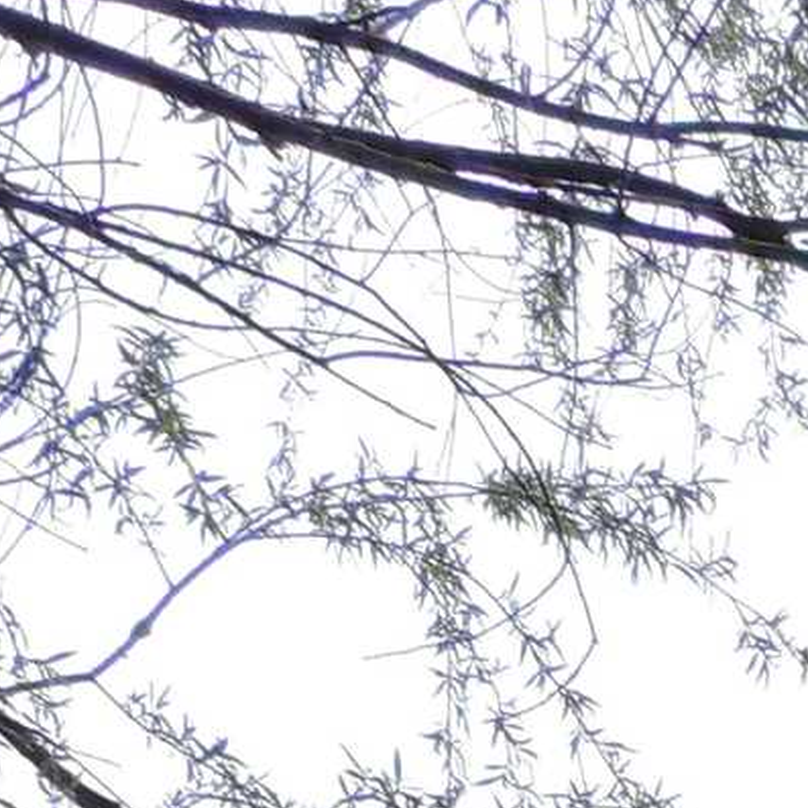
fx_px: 4331
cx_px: 1758
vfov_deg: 8.9
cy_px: 2322
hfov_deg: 9.7
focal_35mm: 164
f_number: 3
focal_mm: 4.3
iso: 80
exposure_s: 1/160
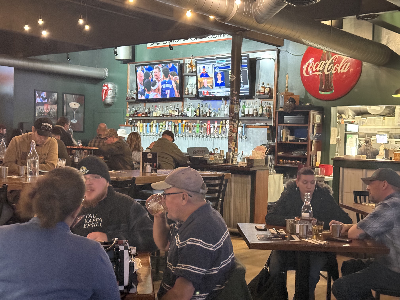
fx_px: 555
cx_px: 200
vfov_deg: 30.3
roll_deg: -1.2
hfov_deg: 39.7
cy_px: 150
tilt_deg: -0.8
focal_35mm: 48
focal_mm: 6.76
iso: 500
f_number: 1.78
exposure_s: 1/30
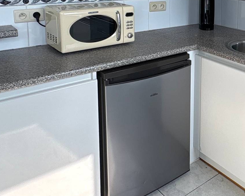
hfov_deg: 40.2
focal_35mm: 41
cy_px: 10
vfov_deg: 34.0
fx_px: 297
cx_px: 235
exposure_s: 1/207
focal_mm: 2.22
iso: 40
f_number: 2.2
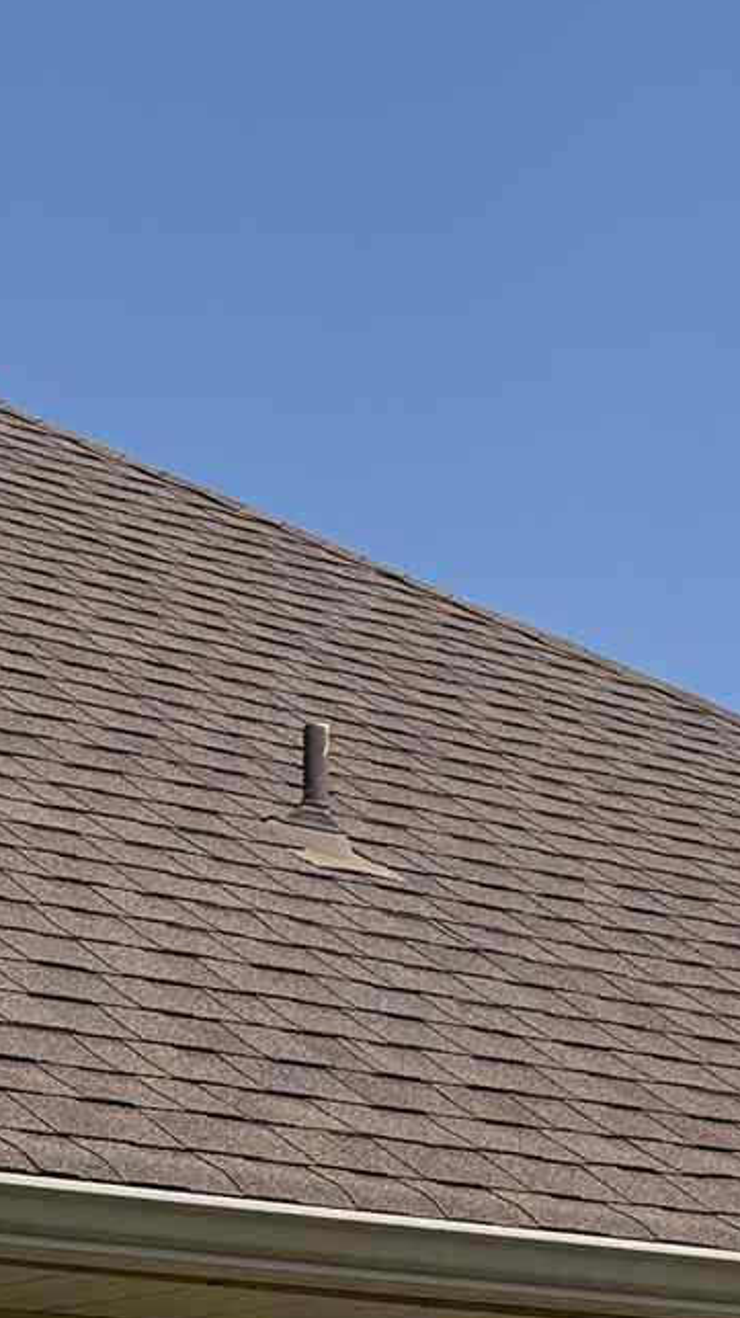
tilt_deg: -0.4
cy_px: 1808
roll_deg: -0.1
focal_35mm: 125
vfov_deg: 16.1
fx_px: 4367
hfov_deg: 9.4
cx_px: -351
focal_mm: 6.76
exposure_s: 1/5348
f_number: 1.78
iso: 80
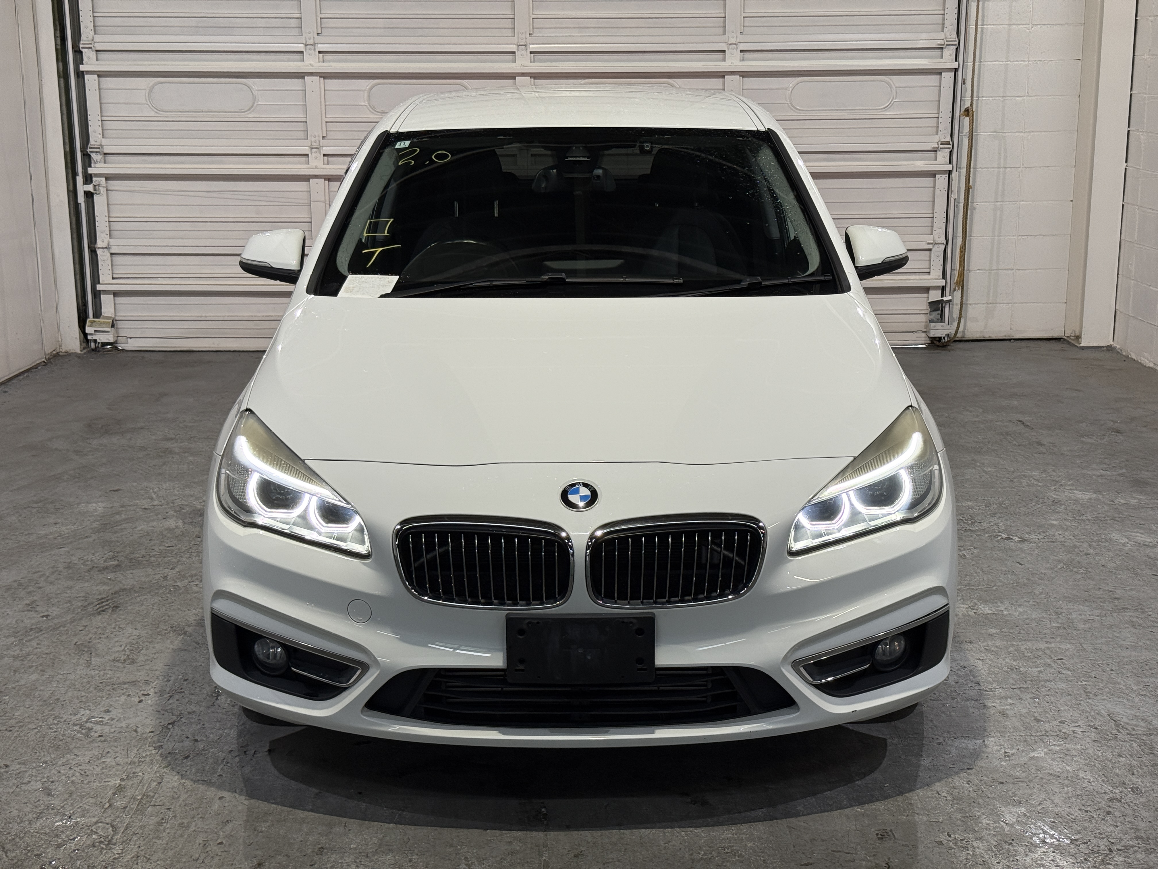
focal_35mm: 48
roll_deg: +0.0
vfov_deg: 30.3
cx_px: 579
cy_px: 434
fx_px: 1606
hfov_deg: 39.7
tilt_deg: -12.1
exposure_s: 1/120
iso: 64
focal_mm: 6.76
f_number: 1.78
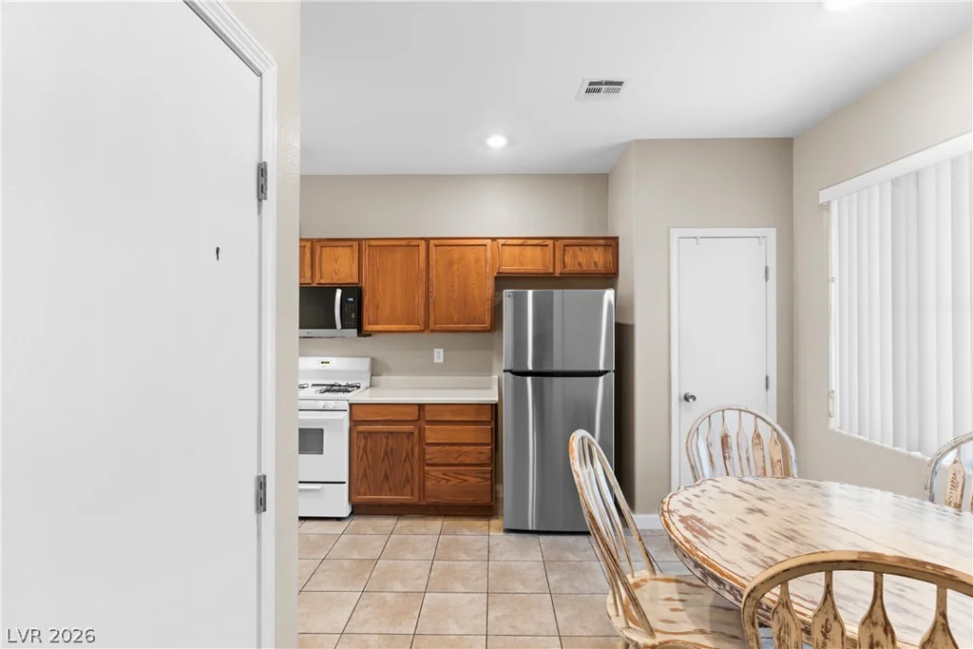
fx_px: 460
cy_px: 324
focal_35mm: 17
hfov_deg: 93.3
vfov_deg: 70.5
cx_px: 486
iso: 400
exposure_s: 1/5
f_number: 8
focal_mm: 17
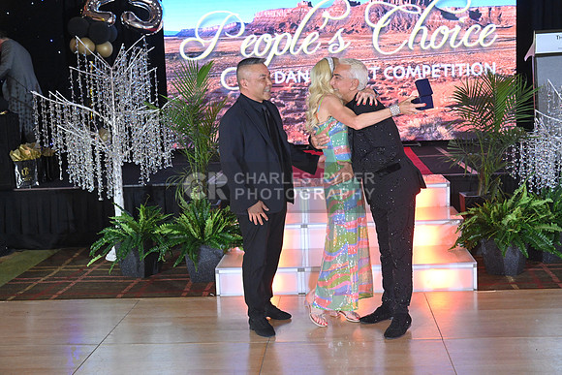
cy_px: 188
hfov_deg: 39.6
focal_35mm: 50
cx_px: 281
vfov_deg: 27.0
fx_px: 781
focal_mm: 50
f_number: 6.3
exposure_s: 1/320
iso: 3200
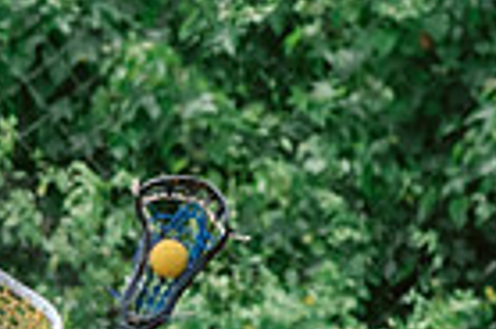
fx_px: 31685
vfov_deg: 0.6
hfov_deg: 0.9
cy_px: 863
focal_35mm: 2305
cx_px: -183
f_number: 5
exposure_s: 1/1600
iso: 400
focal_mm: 200
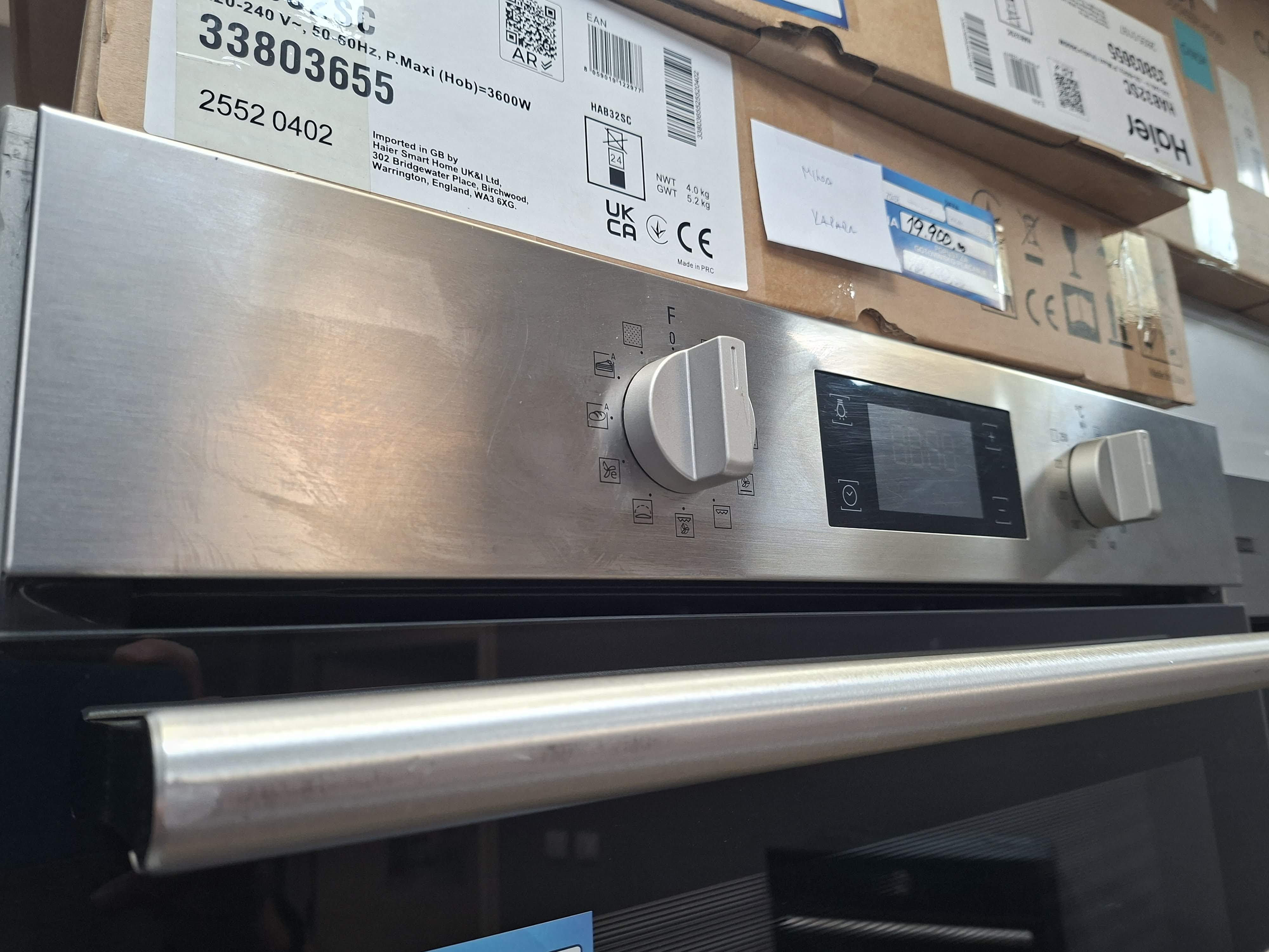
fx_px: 843
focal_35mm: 23
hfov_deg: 73.9
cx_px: 634
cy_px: 476
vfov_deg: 58.9
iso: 160
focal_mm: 5.54
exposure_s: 1/100
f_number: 1.8
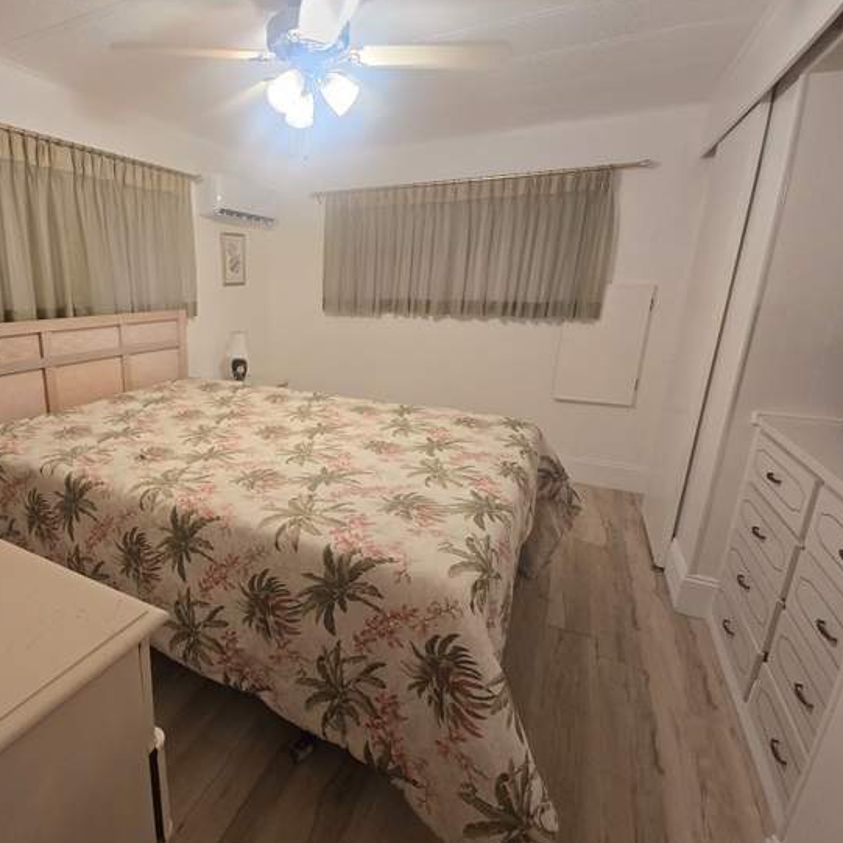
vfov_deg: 84.0
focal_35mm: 17
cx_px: 263
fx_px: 468
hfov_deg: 80.4
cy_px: 422
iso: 250
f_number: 2.2
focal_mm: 2.2
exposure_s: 1/60
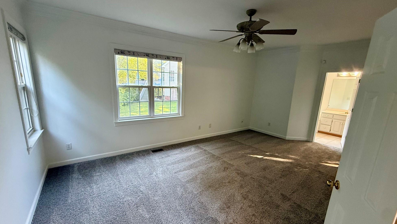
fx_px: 168
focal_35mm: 16
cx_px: 192
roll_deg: -2.4
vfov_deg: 67.0
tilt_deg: -13.0
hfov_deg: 99.3
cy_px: 120
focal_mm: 2.22
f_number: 2.2
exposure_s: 1/60
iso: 320
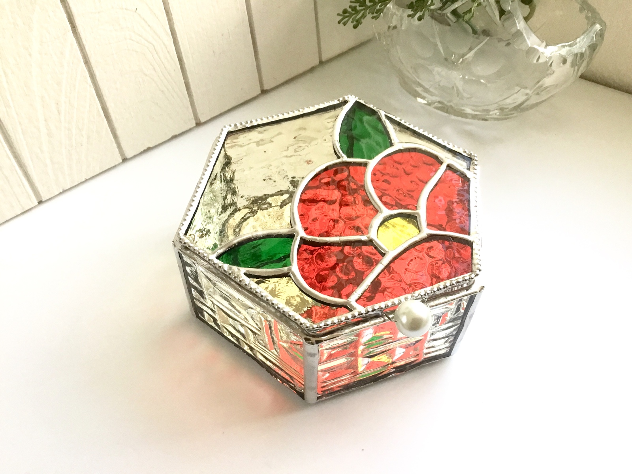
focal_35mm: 31
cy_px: 237
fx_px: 566
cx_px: 316
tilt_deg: -51.7
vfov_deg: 45.4
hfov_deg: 58.4
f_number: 2.4
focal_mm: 3.3
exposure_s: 1/30
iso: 32
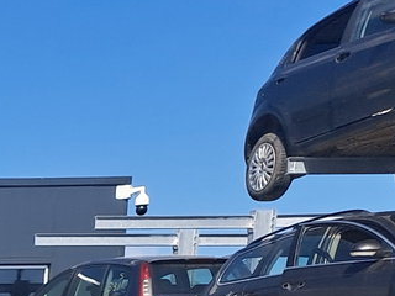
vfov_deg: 10.5
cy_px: 728
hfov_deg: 12.9
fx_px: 1369
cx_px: -522
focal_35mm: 120
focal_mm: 5.23
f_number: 1.8
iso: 50
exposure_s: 1/992
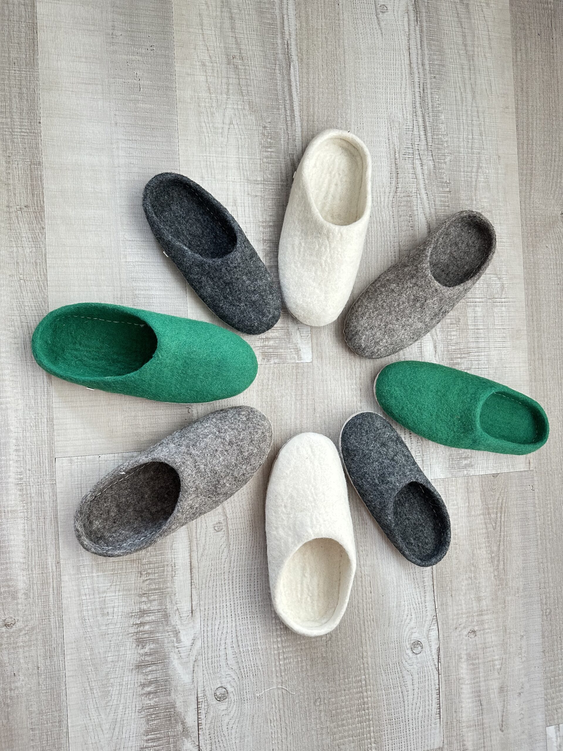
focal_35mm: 24
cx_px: 282
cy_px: 376
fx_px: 520
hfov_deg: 56.8
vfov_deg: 71.6
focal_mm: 6.86
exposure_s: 1/68
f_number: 1.78
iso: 250
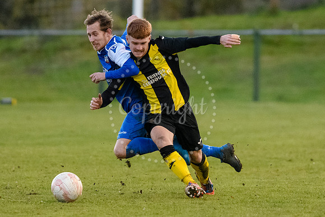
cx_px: 175
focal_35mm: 742
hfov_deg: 2.8
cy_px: 109
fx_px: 6698
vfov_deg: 1.9
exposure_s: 1/1500
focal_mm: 300
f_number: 3.3
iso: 6400
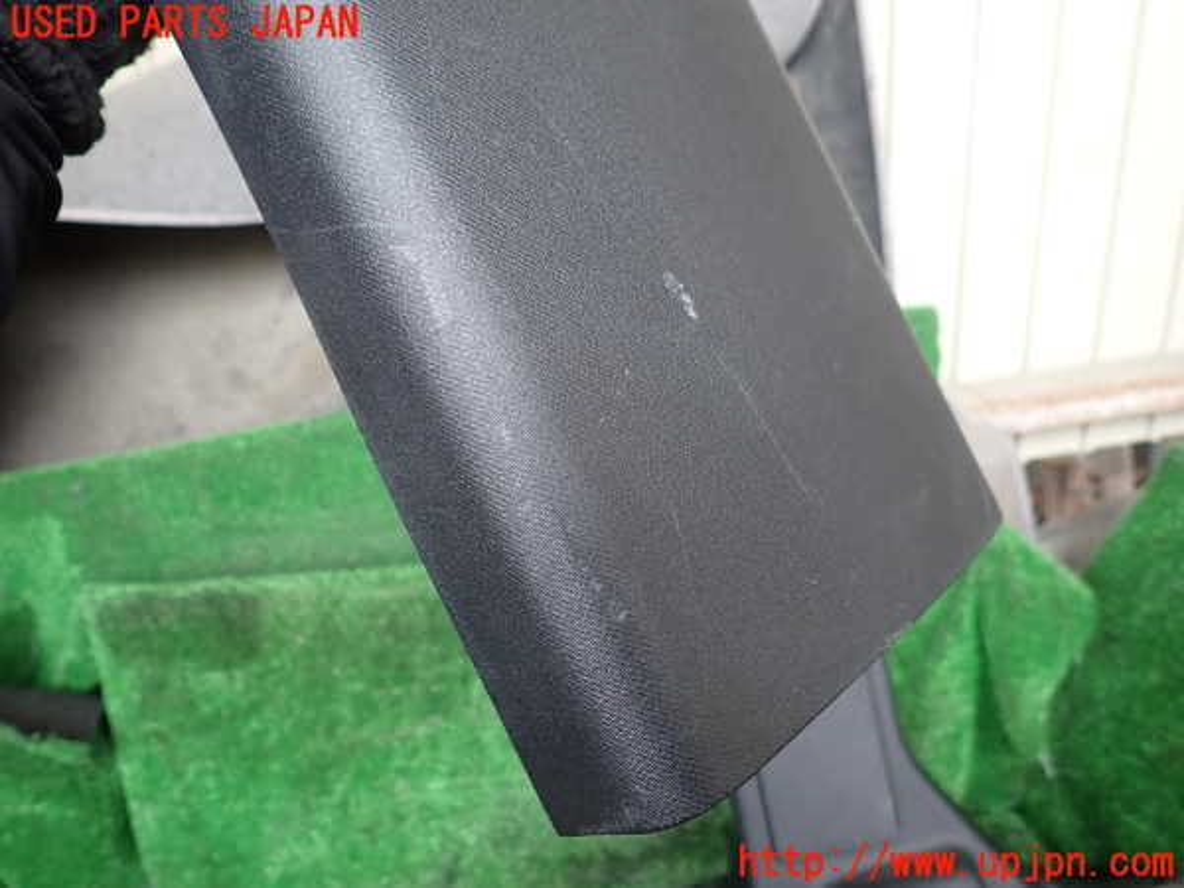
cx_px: 592
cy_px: 444
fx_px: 855
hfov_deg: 69.4
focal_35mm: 25
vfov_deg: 54.9
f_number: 2
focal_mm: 4.5
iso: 200
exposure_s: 1/50
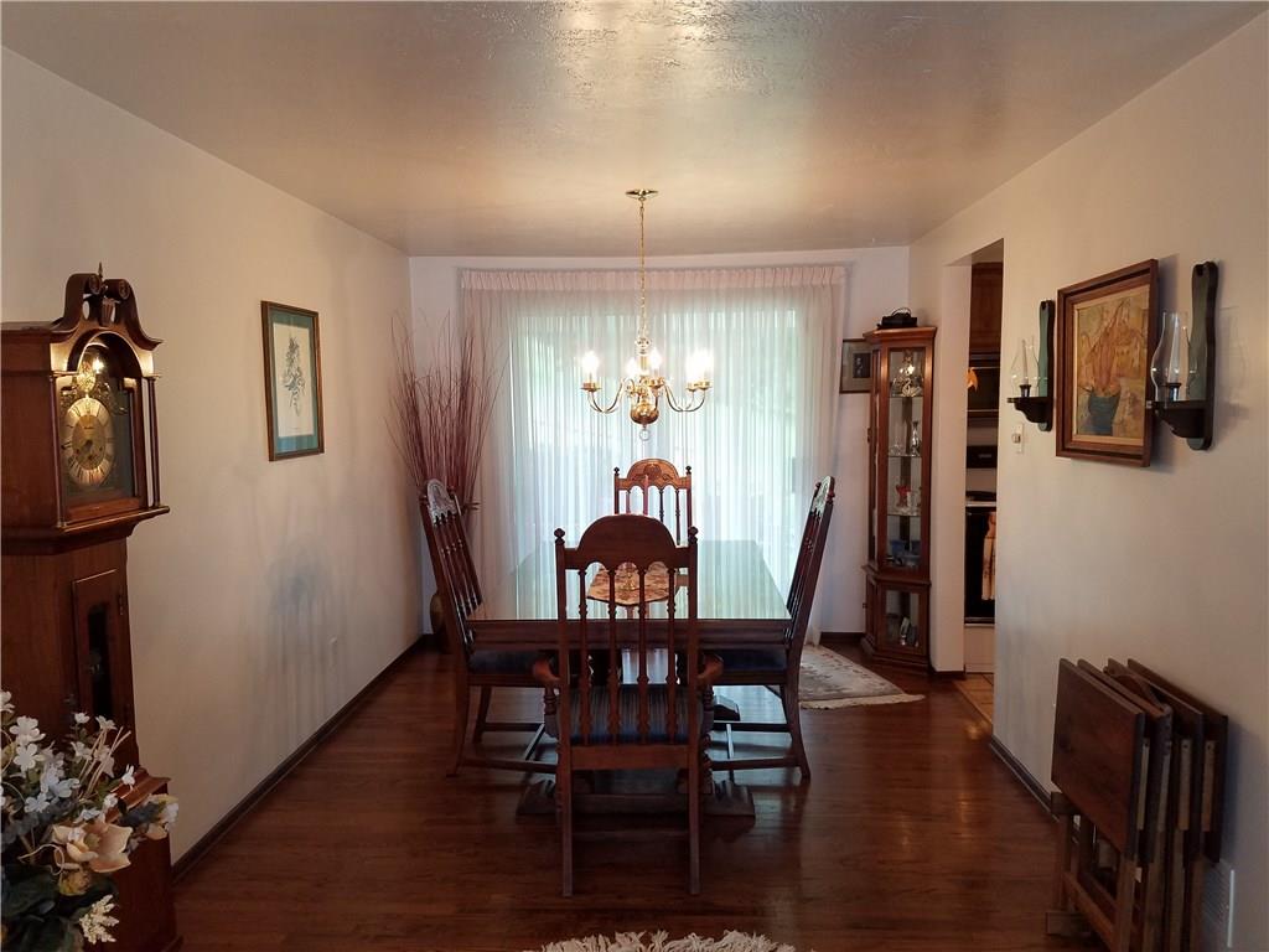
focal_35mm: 26
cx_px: 634
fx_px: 953
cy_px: 476
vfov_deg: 53.1
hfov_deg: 67.3
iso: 160
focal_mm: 4.2
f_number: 1.7
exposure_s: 1/60
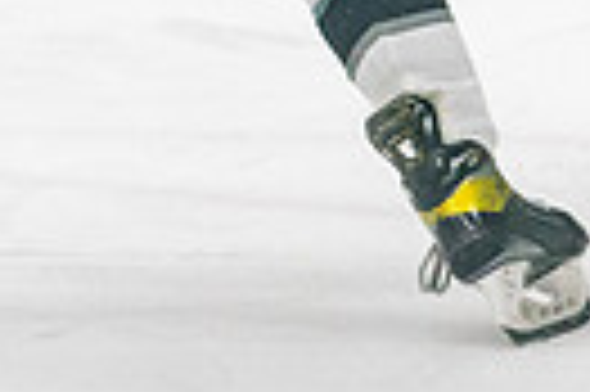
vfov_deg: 2.5
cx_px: 627
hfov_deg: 3.8
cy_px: -512
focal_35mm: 548
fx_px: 8970
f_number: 2.8
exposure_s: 1/1250
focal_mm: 78
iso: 3200
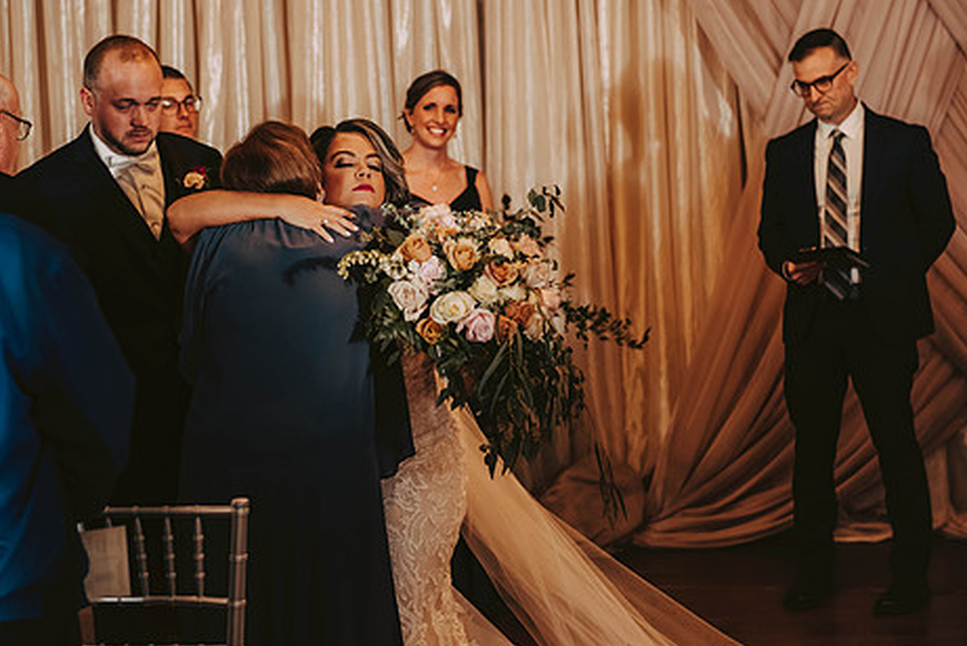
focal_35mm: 88
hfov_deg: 23.1
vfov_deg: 15.5
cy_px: 249
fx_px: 2365
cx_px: 367
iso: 2000
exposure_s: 1/250
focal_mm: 70
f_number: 3.2
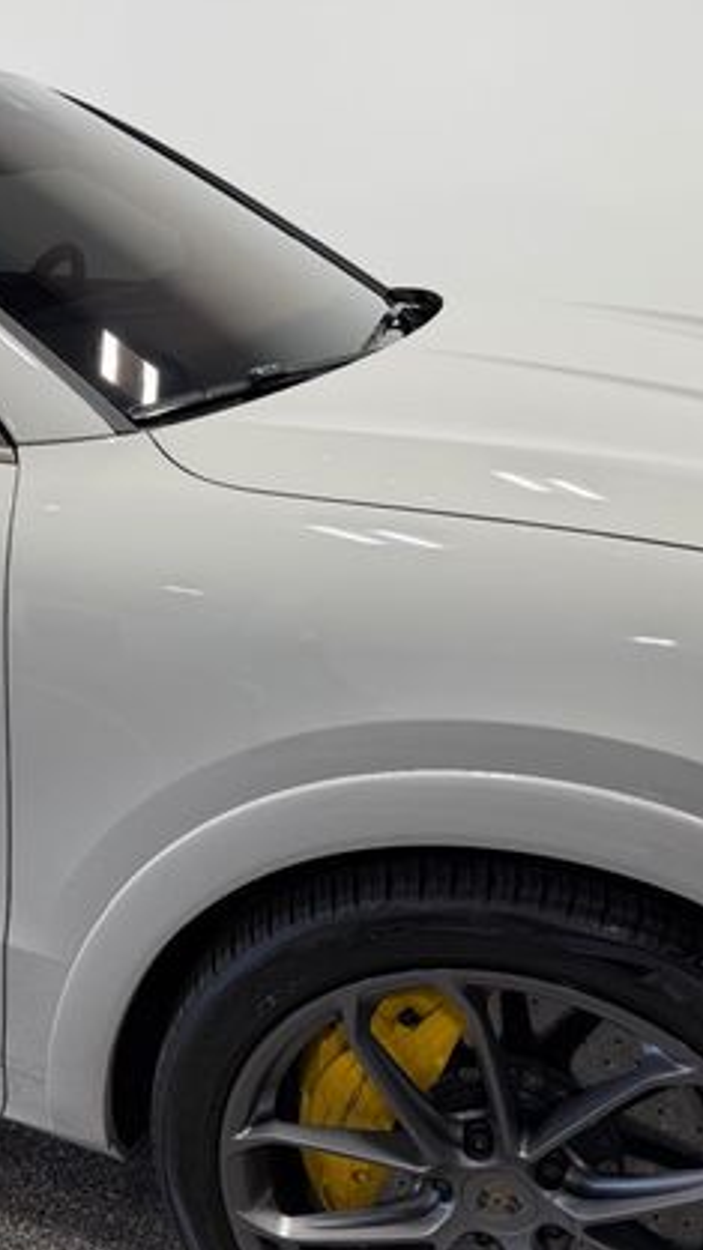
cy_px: 613
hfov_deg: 28.3
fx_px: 1326
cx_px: 36
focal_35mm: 40
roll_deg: +1.3
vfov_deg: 50.5
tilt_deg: -22.3
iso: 64
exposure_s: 1/174
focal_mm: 6.76
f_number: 1.78
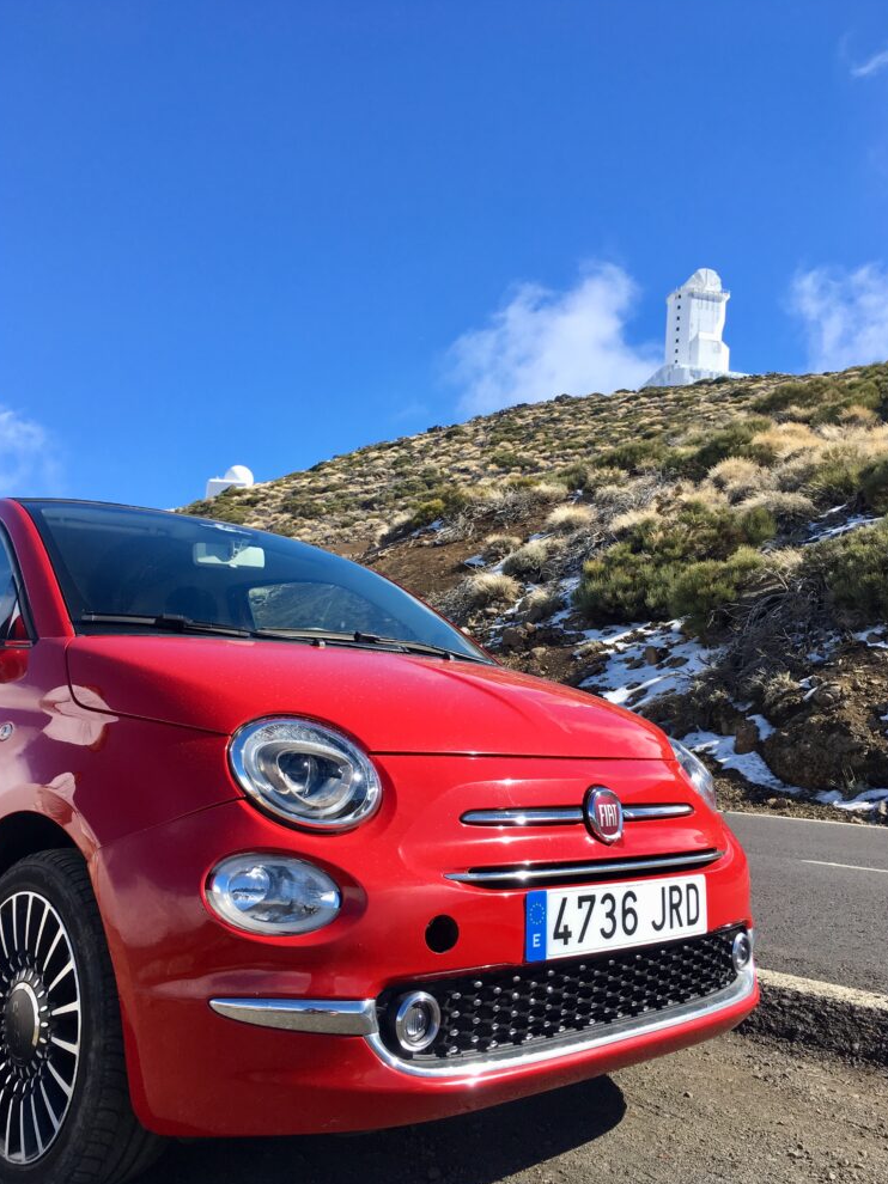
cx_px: 445
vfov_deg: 60.0
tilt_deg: +10.6
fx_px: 1027
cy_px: 599
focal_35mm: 30
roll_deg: -1.6
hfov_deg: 46.8
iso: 25
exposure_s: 1/950
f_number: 2.2
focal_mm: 4.15
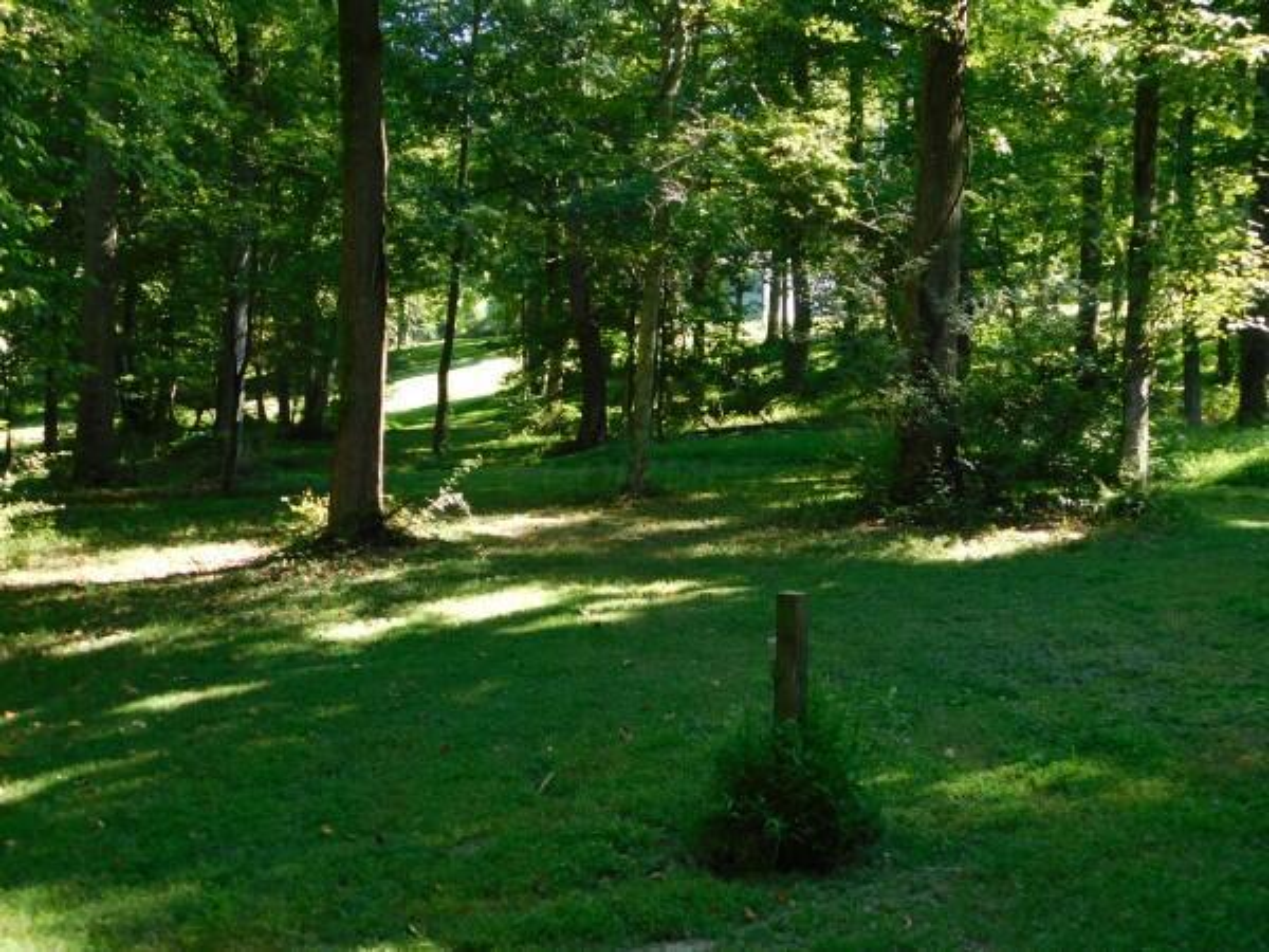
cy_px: 476
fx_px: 1870
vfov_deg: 28.6
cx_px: 634
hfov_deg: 37.5
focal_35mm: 51
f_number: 3.8
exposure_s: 1/60
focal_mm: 9
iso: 125
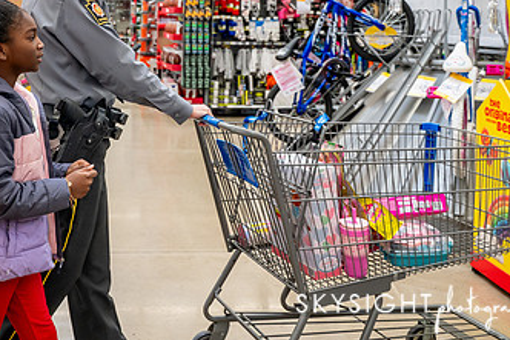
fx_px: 708
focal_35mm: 50
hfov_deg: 38.4
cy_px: 44
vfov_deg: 26.2
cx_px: 114
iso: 3200
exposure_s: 1/320
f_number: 3.5
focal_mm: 28
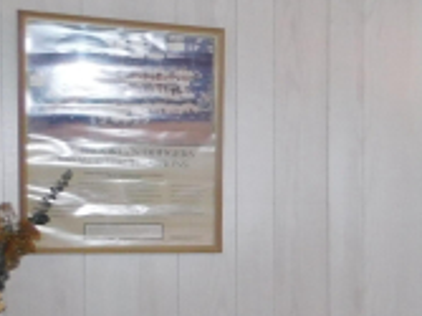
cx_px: 800
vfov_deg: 16.0
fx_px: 1121
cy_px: 240
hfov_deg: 16.9
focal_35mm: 92
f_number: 3
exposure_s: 1/30
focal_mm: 4
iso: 200
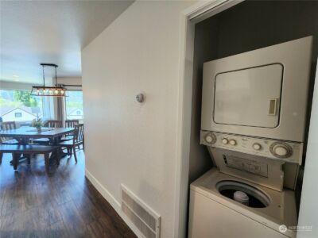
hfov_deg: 106.2
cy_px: 119
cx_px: 159
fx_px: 119
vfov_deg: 89.9
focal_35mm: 13
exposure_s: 1/60.2
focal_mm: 2.2
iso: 125
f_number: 2.2
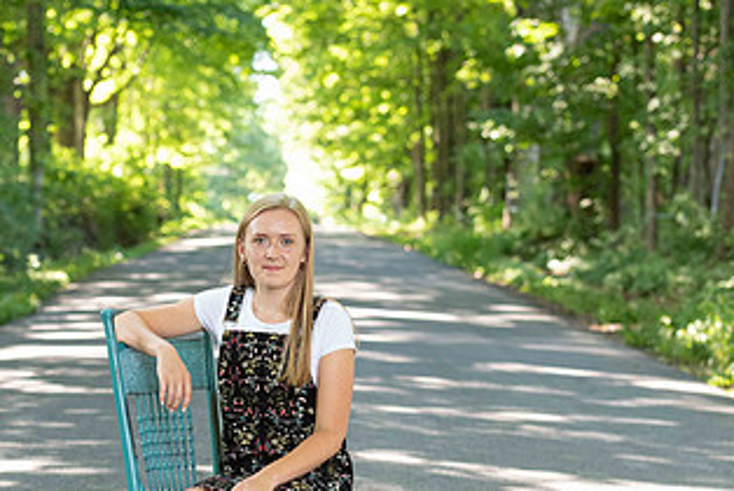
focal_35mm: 144
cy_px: 373
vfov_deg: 9.5
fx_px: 2939
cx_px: 285
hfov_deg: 14.2
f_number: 3.5
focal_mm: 78
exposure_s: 1/200
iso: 640
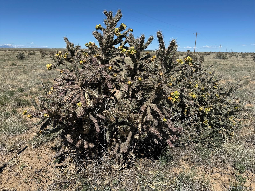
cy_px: 96
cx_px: 128
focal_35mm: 24
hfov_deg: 71.6
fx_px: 177
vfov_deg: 56.8
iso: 80
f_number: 1.78
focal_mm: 6.76
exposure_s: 1/4950
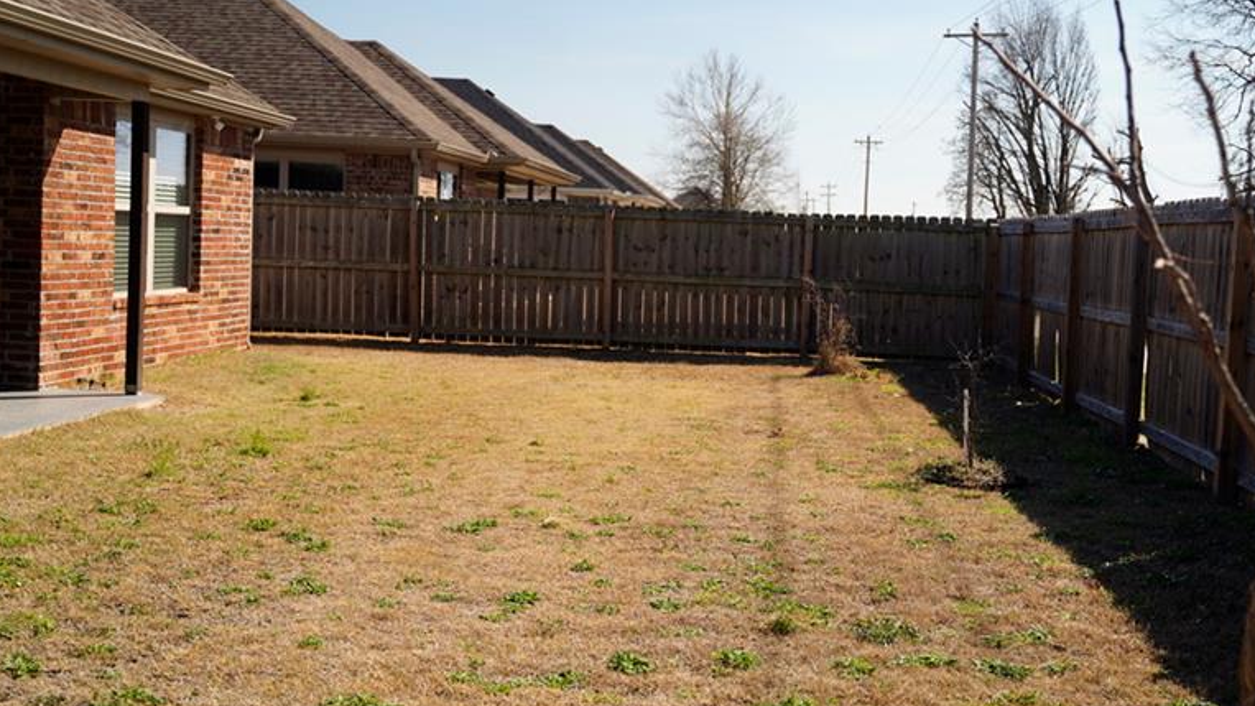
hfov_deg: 45.4
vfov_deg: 26.5
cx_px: 694
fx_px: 1497
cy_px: 337
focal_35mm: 45
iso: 100
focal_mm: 32
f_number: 2.8
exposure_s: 1/640
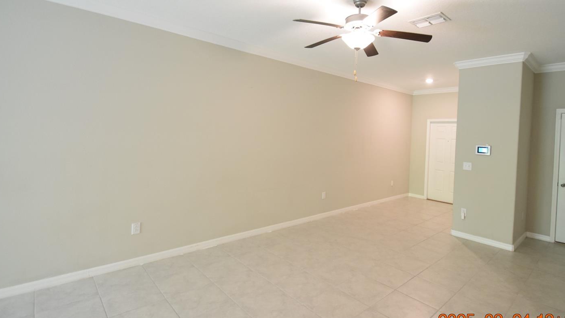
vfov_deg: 60.8
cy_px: 137
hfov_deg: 92.2
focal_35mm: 18
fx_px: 270
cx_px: 319
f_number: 3.5
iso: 1400
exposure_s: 1/60
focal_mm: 10
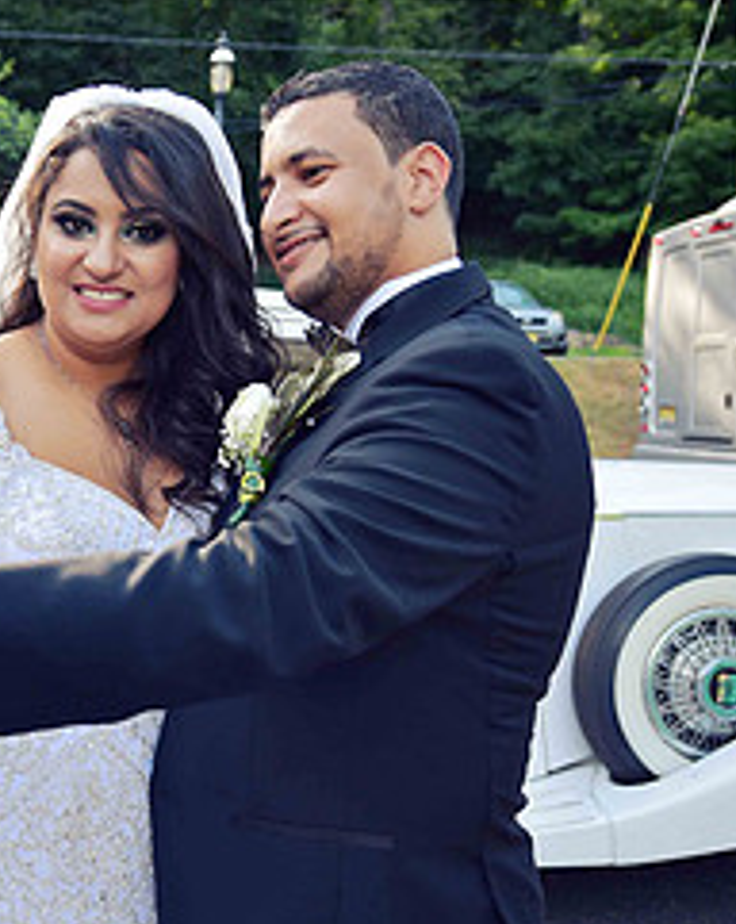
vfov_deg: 42.8
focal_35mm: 43
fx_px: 1174
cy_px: 550
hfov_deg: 33.3
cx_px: 100
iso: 200
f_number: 2.8
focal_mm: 19
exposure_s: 1/500
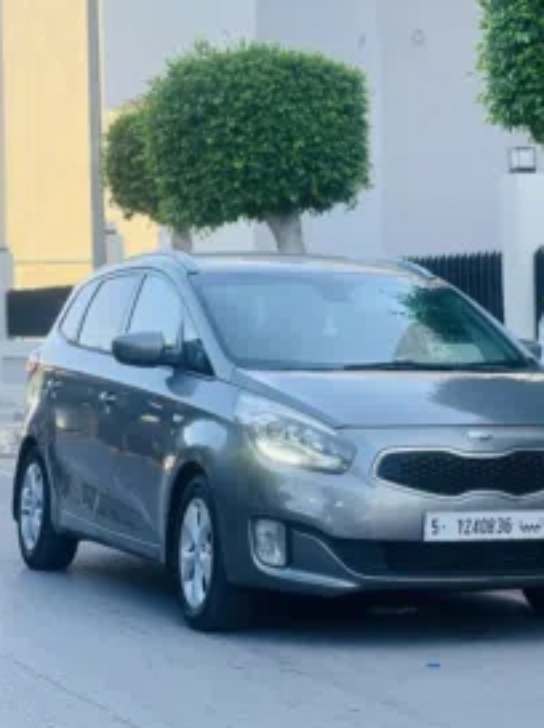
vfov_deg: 17.4
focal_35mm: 113
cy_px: 221
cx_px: 360
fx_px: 2373
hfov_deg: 13.1
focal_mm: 9
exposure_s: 1/121
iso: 25
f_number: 2.8
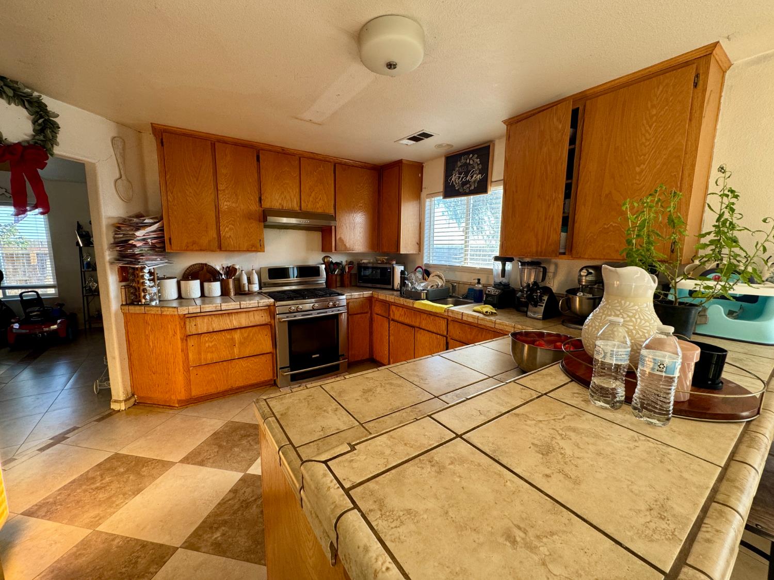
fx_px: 313
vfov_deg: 85.7
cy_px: 290
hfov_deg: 102.1
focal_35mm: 14
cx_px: 387
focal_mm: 2.22
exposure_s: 1/99
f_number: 2.2
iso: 125
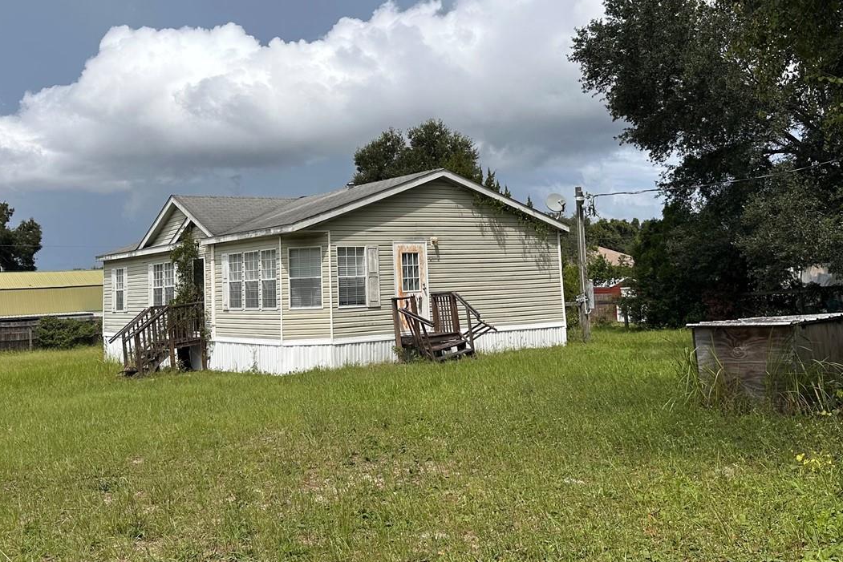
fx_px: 890
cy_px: 186
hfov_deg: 50.7
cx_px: 394
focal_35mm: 38
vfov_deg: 34.7
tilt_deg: +7.0
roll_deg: +3.2
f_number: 1.78
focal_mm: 6.86
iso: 80
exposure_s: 1/8197
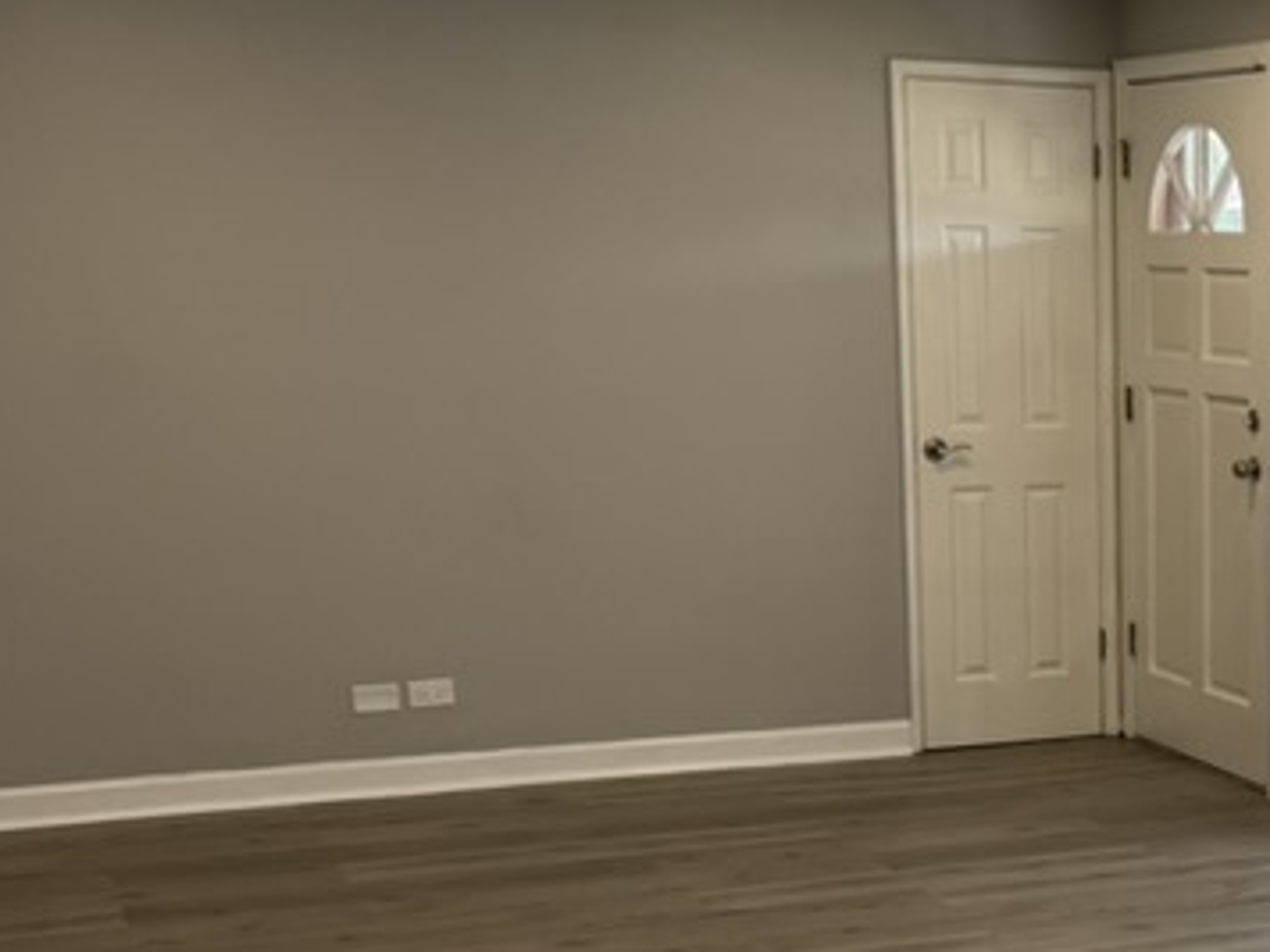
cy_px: 795
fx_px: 2531
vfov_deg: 21.0
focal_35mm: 69
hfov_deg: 26.2
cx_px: 1356
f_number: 1.78
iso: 100
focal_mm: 6.76
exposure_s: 1/120
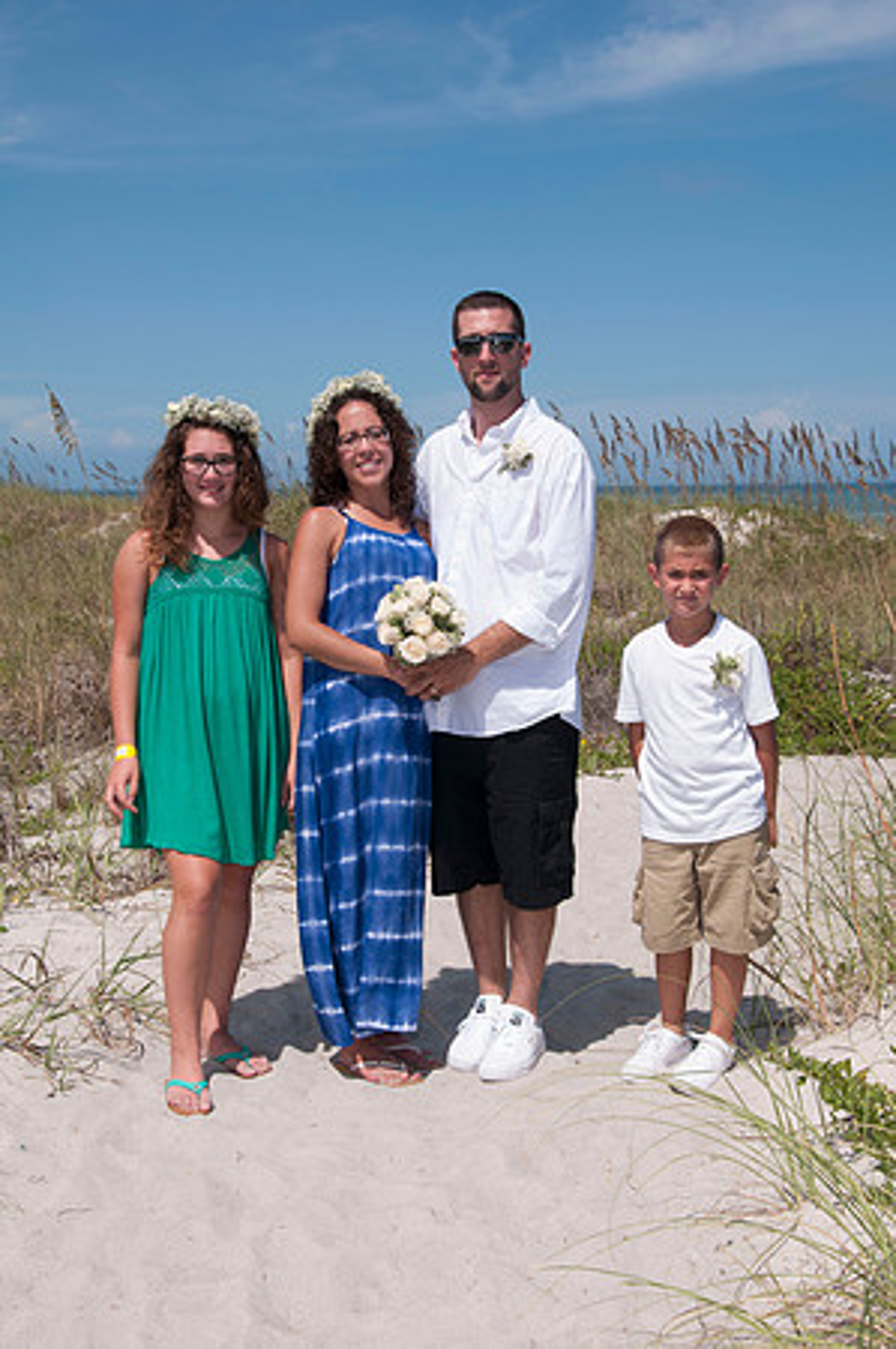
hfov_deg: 26.4
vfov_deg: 38.9
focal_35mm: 51
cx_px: 448
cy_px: 674
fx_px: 1908
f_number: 11
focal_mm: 34
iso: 100
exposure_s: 1/250
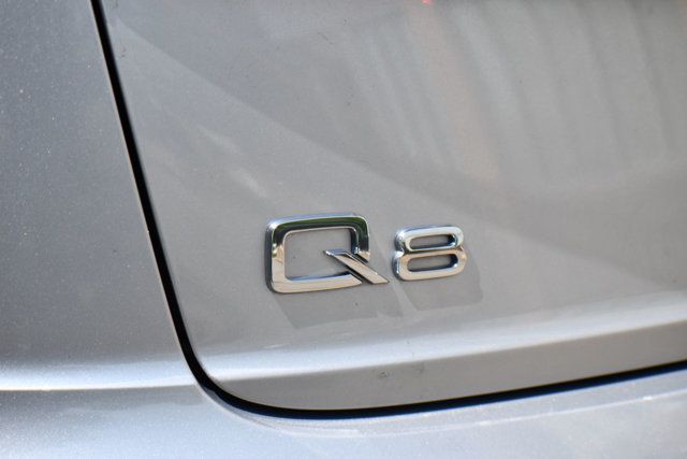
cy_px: 230
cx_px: 344
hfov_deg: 19.5
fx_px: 2004
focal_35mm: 105
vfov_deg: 13.0
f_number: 8
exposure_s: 1/320
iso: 100
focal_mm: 70
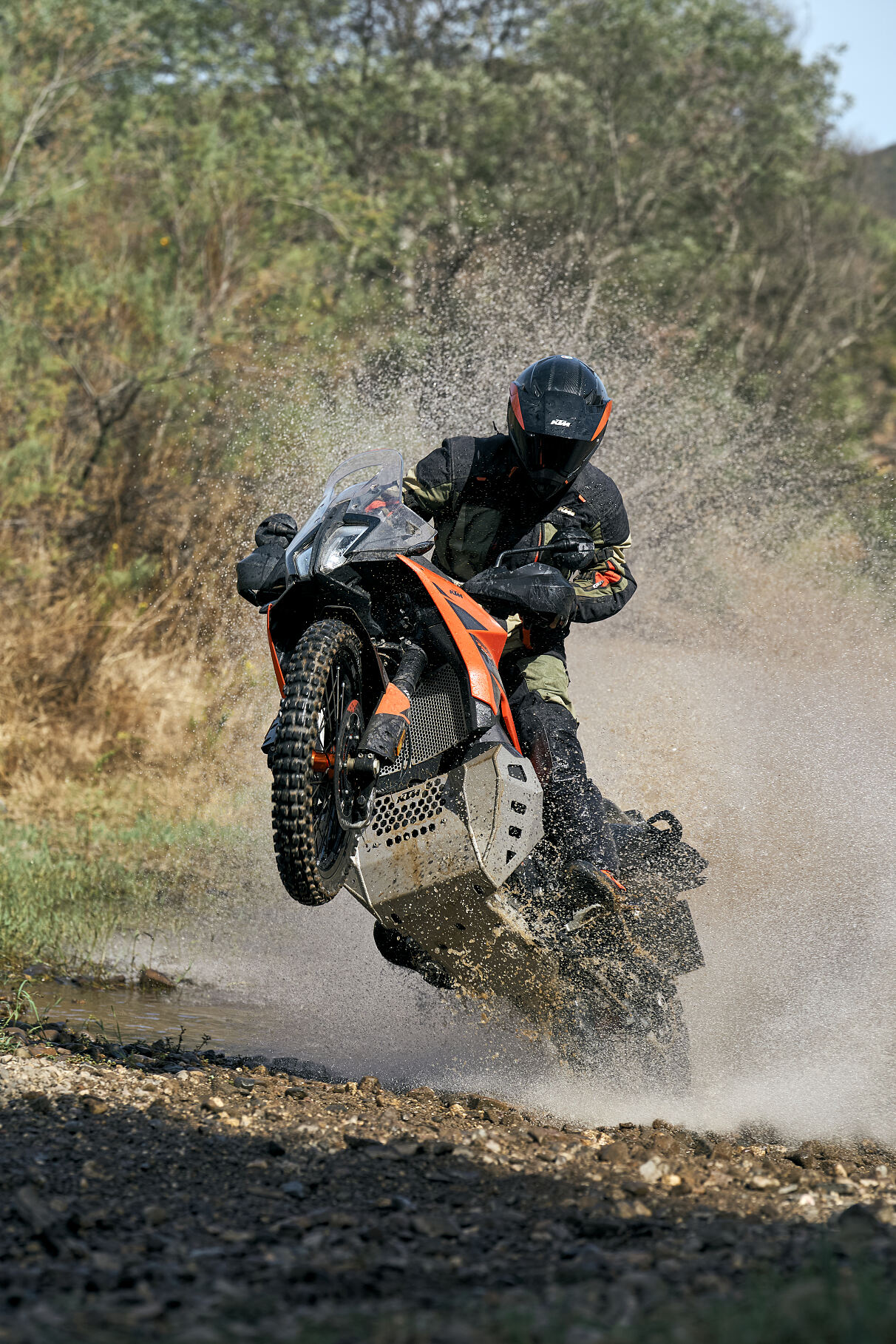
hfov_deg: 11.8
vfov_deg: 17.6
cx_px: 448
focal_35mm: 116
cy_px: 672
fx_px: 4330
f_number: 5
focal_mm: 116
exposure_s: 1/1250
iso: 160
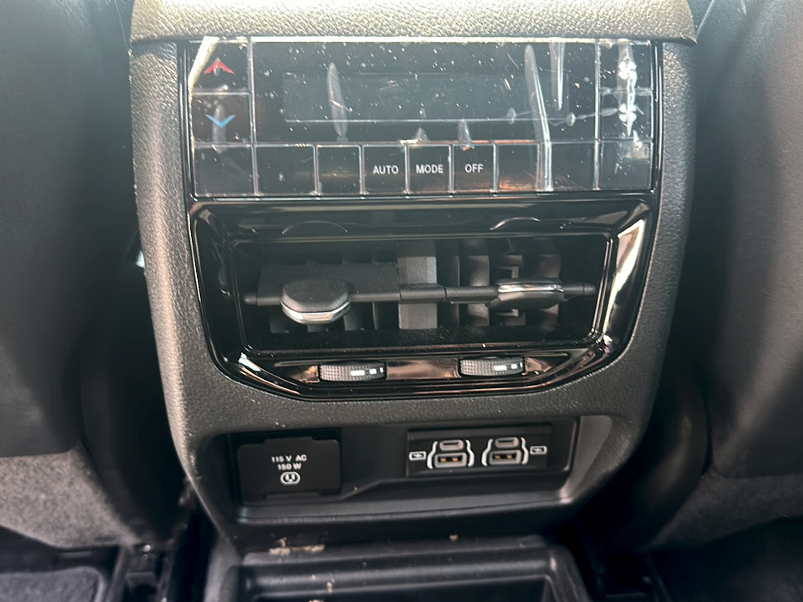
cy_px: 301
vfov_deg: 54.9
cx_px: 402
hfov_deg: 69.4
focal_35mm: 25
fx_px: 580
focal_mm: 6.86
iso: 250
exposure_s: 1/40
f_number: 1.78
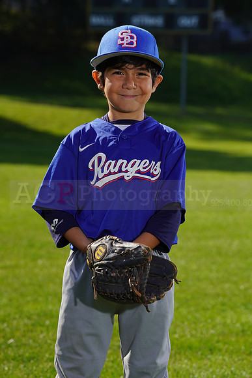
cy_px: 189
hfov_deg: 7.7
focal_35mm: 179
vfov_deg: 11.5
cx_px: 126
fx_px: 1878
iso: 100
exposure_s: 1/250
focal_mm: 179
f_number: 10
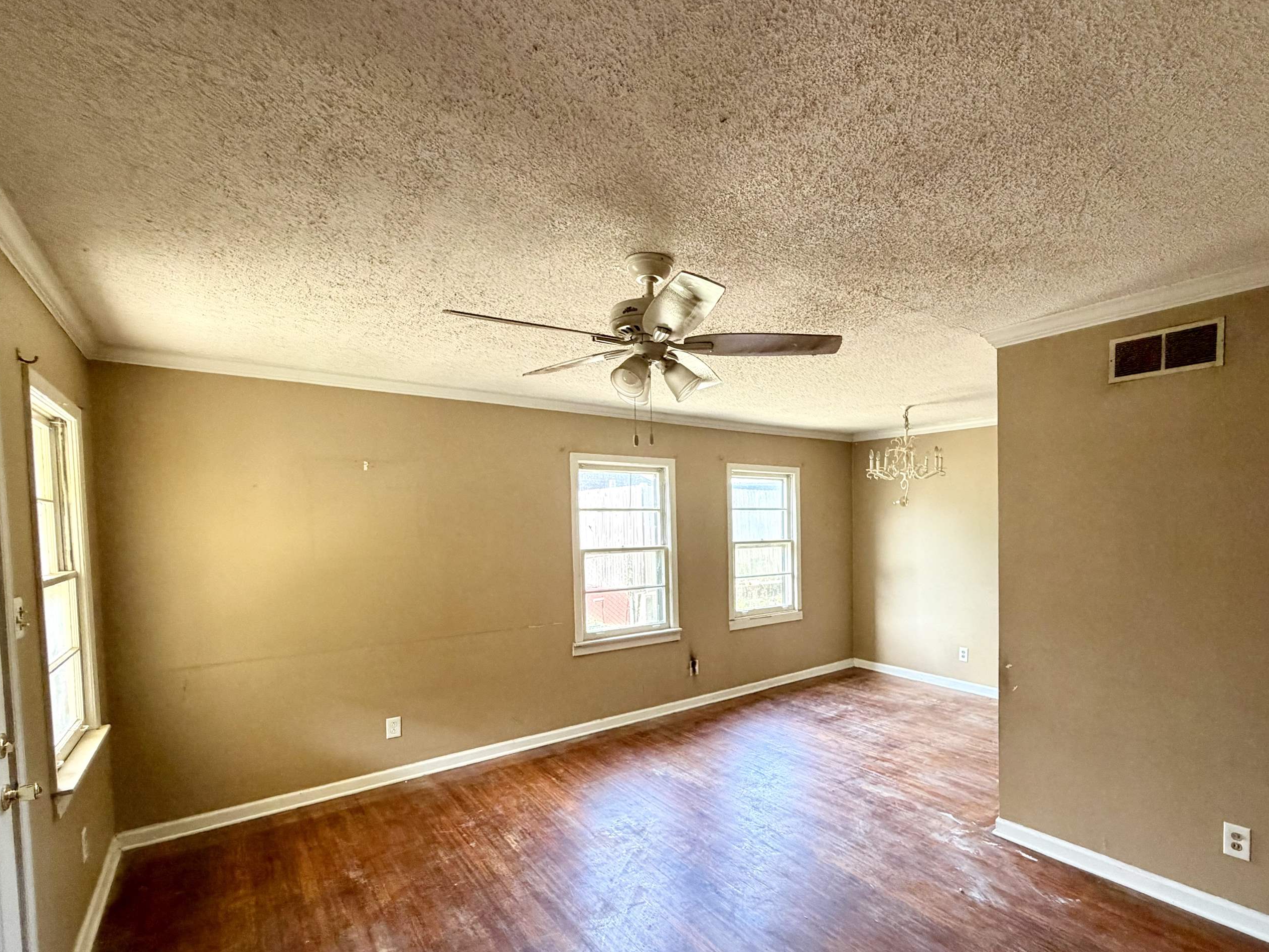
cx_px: 732
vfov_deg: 74.2
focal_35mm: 17
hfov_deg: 90.3
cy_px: 551
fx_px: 623
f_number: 2.2
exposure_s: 1/65
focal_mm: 2.22
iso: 320
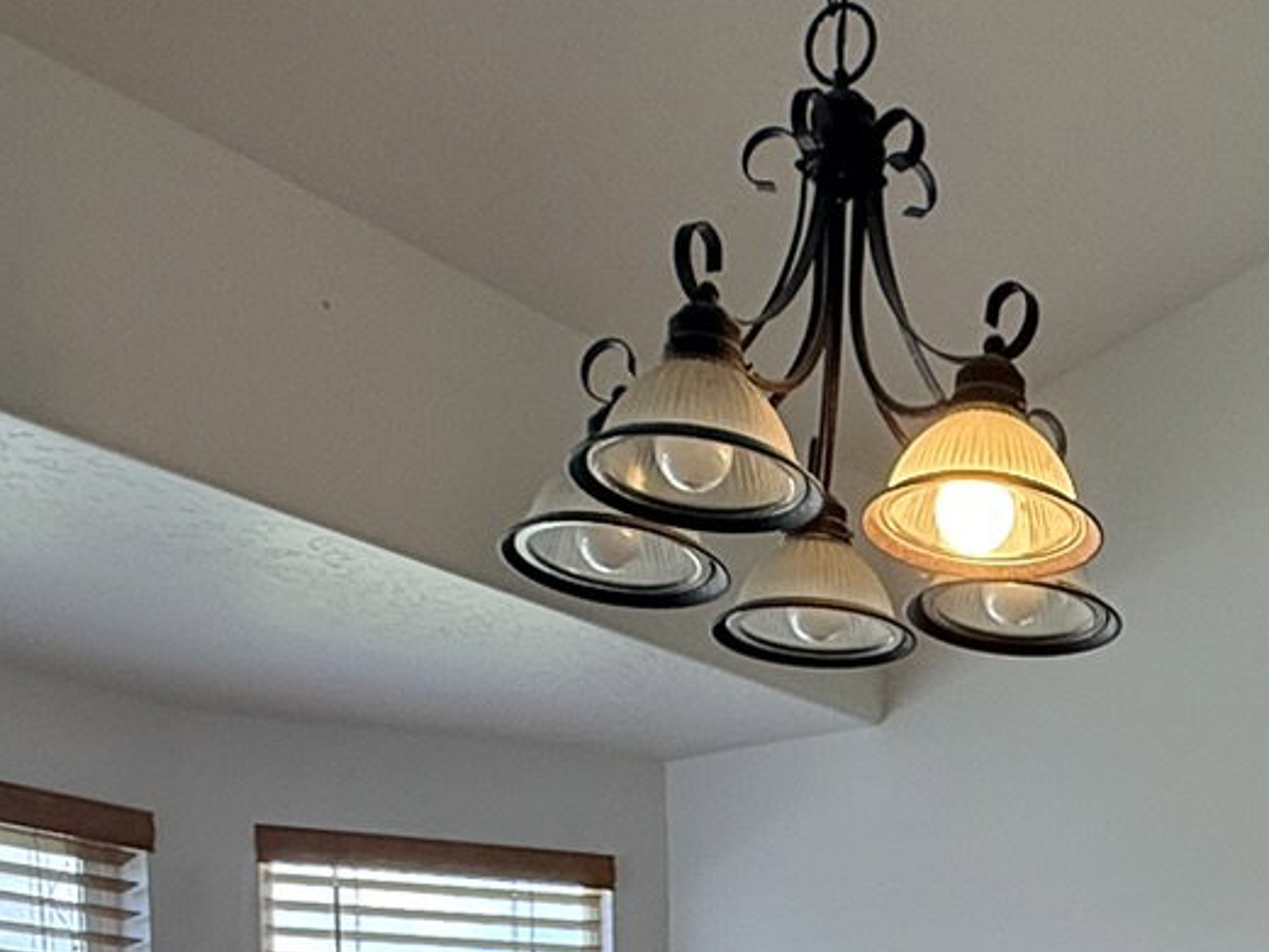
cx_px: 1067
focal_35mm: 55
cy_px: 1483
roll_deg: +0.2
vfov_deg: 21.6
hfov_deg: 33.6
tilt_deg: -6.0
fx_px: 2017
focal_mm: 2.22
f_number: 2.2
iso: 80
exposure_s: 1/120
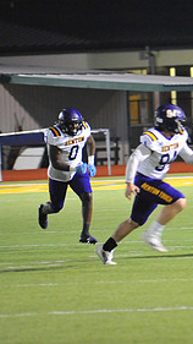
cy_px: 127
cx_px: 342
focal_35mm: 432
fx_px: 3931
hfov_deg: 2.8
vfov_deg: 5.0
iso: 4000
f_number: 4
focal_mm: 200
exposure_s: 1/160
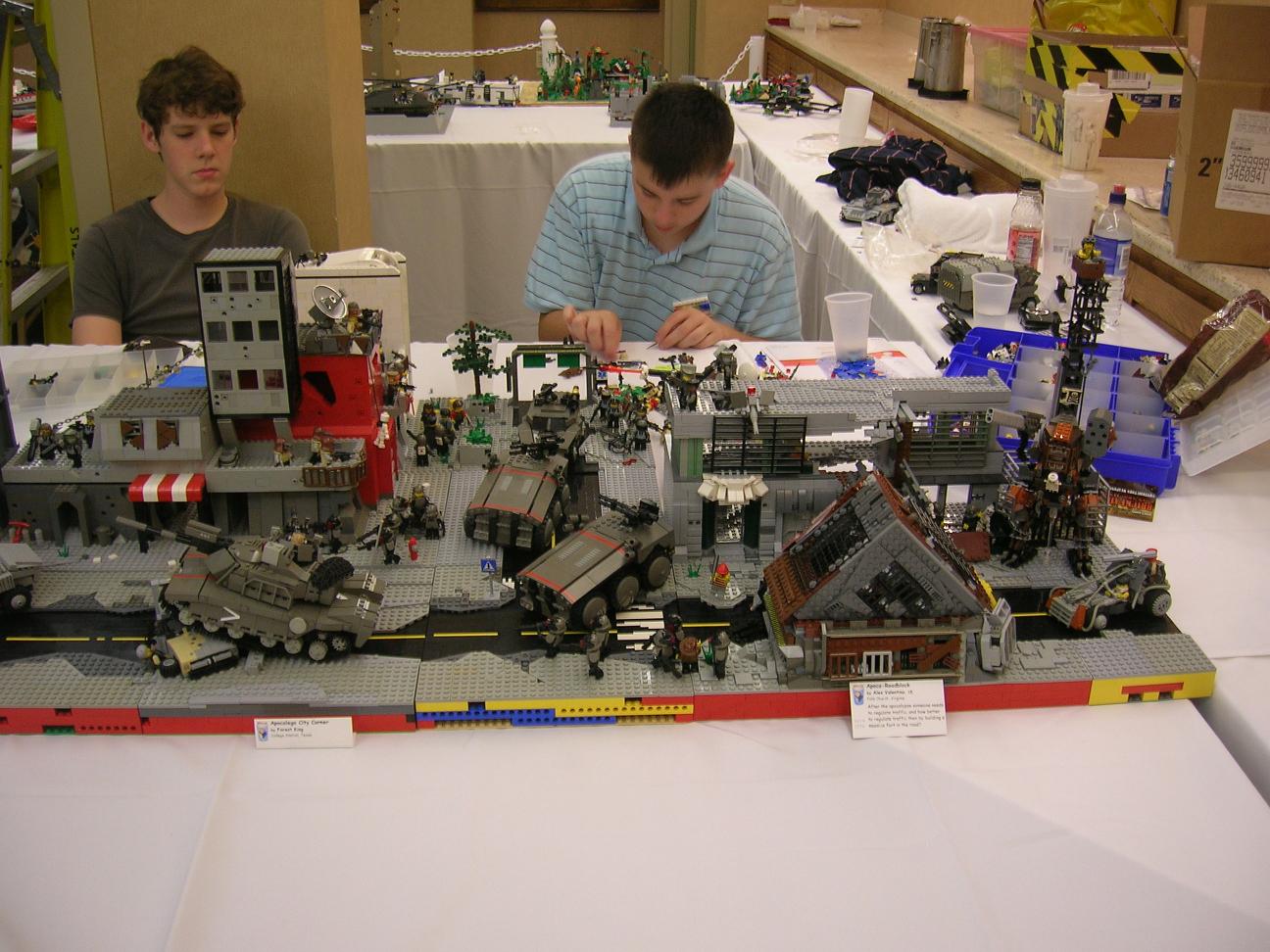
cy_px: 476
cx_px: 635
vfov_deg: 41.8
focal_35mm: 34
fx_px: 1247
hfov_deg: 54.0
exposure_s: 1/6.6
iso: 50
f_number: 2.9
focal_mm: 5.7
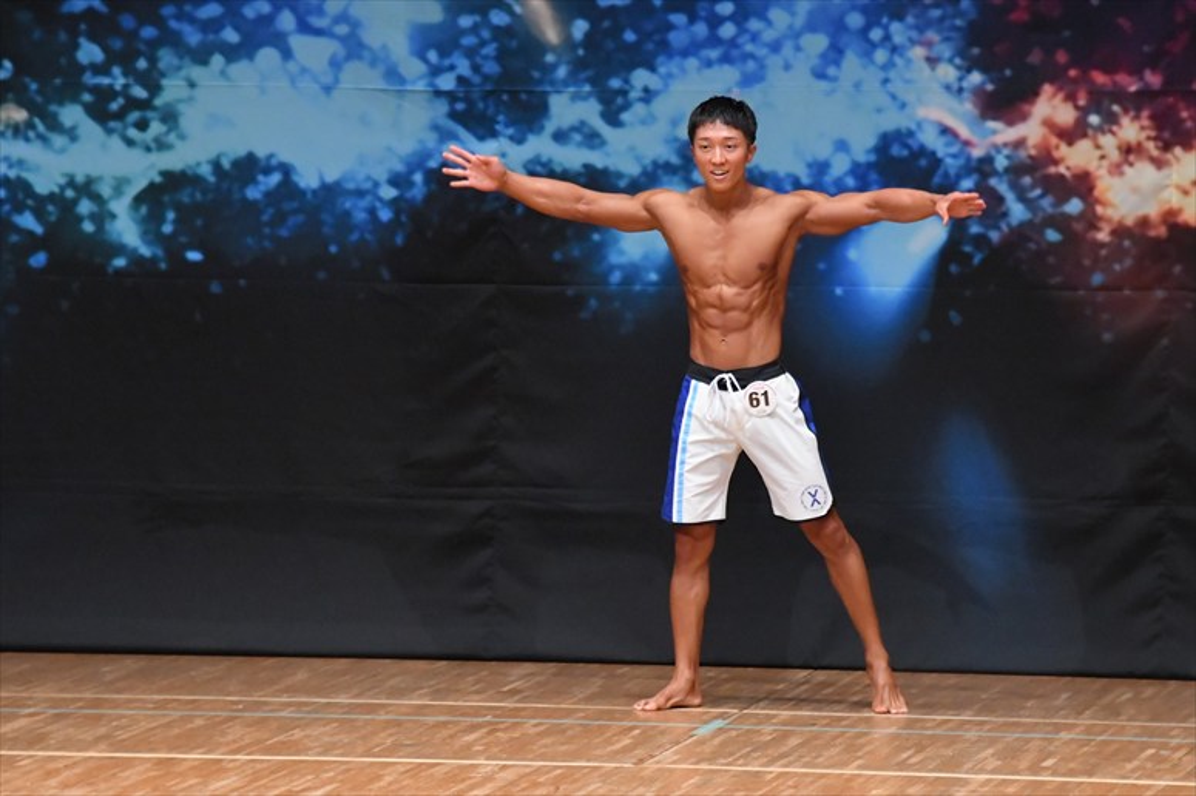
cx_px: 598
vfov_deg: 4.8
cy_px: 398
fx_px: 9464
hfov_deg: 7.2
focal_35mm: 285
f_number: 5.6
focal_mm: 190
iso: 8000
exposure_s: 1/400
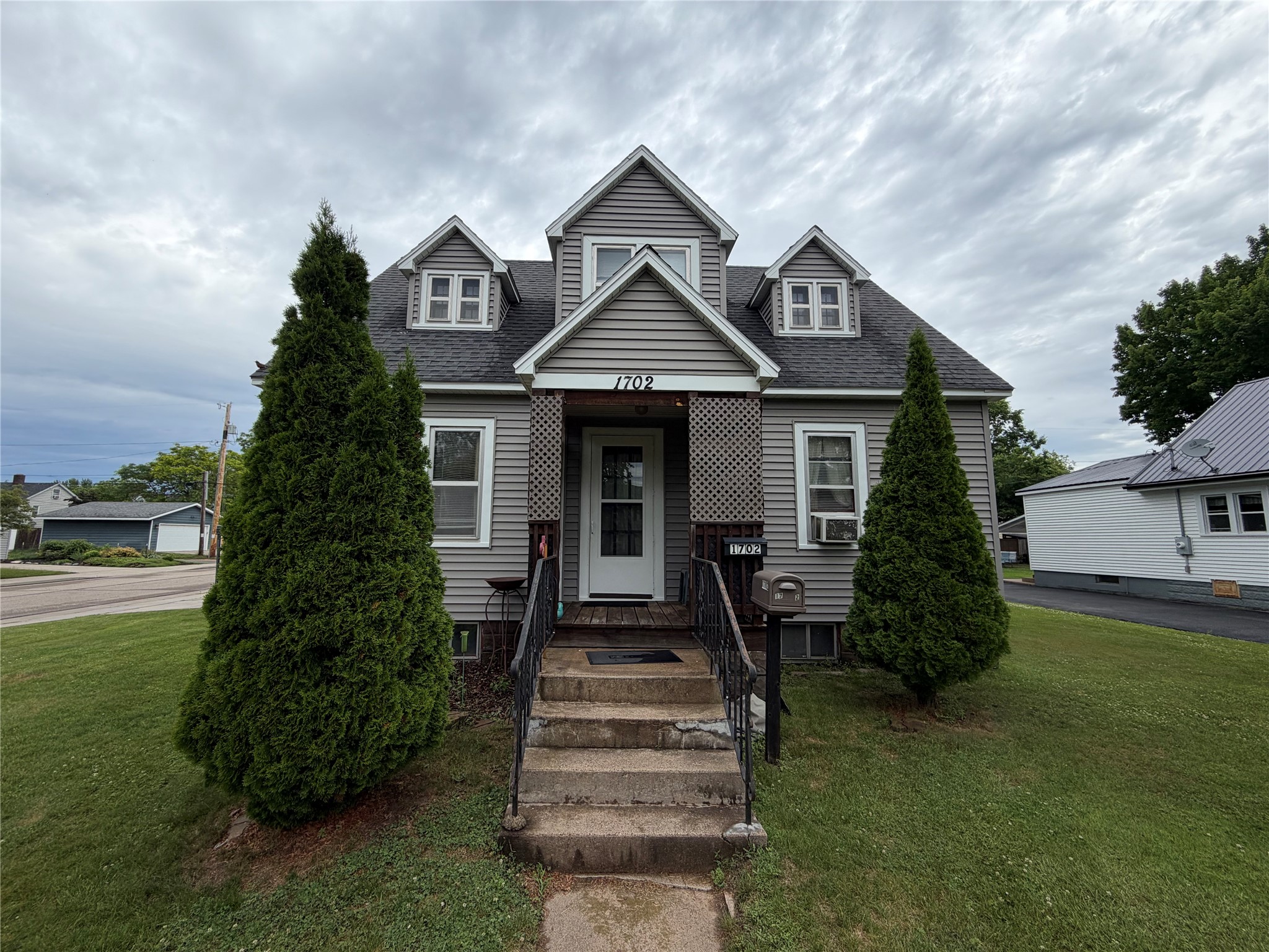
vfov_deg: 85.7
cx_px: 634
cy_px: 476
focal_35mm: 14
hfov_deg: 102.1
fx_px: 513
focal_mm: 2.22
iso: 25
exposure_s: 1/770
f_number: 2.2
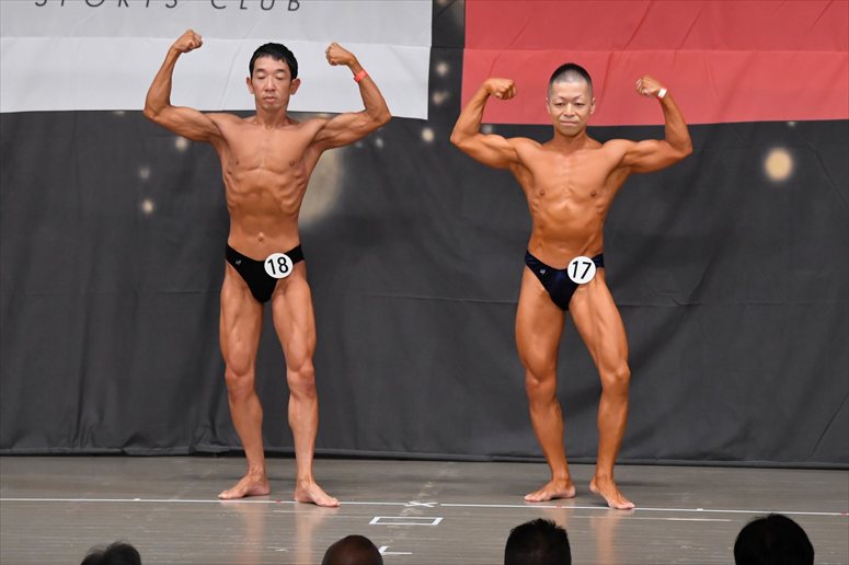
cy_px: 282
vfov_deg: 6.3
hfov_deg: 9.5
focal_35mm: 217
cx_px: 424
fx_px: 5115
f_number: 5.6
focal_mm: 145
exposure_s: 1/400
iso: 5000
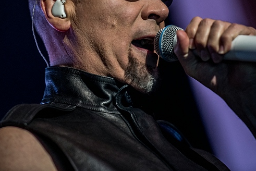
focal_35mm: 293
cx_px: 102
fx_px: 2085
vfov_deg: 4.7
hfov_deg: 7.0
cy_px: 46
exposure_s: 1/100
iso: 1250
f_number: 2.8
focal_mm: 200
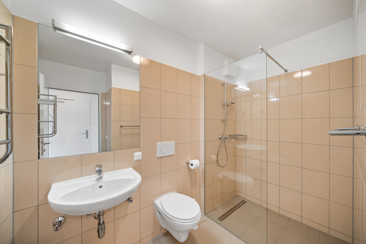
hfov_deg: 108.3
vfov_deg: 85.4
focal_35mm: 13
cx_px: 183
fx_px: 132
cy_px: 122
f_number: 8
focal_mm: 13
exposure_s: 1/5
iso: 500
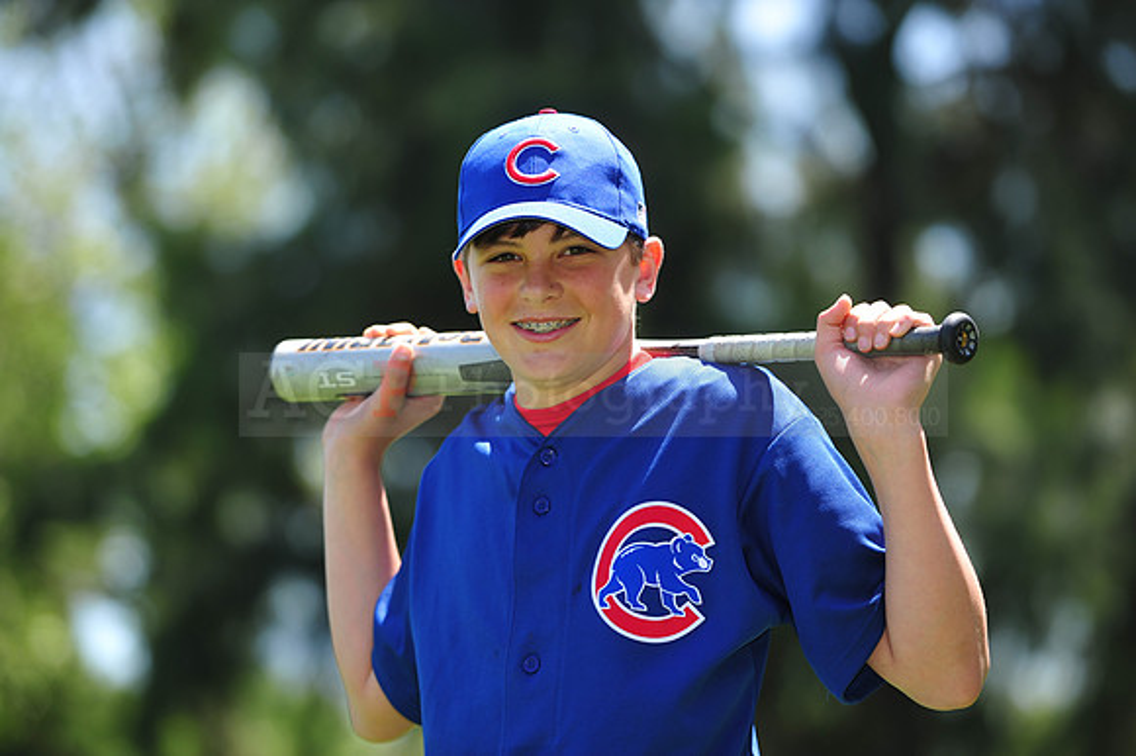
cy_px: 378
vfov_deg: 6.9
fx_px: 6307
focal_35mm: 200
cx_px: 568
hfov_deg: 10.3
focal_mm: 200
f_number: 4.5
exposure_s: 1/500
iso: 200
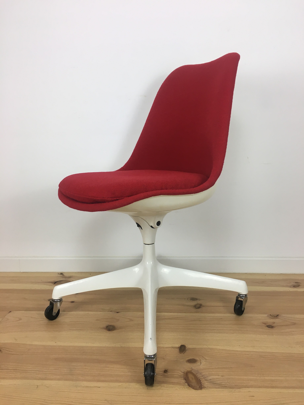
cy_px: 202
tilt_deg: -11.5
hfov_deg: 48.2
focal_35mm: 29
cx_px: 152
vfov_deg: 61.7
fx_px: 340
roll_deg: +1.2
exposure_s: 1/33
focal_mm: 4.15
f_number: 2.2
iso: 25
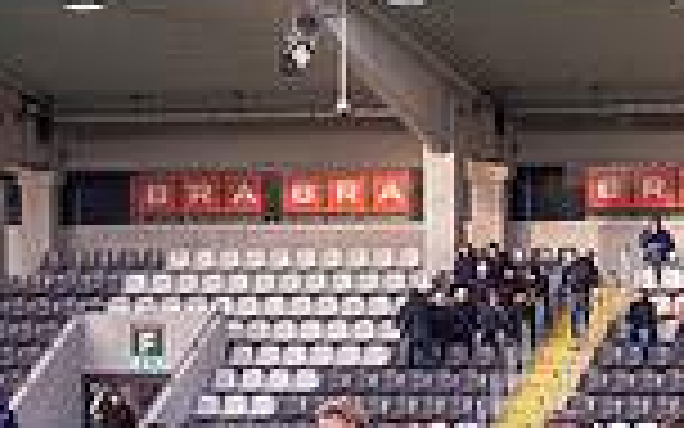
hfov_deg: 8.3
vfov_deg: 5.2
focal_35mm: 249
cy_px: 870
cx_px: 853
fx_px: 4642
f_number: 5
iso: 720
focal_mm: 56
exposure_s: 1/400
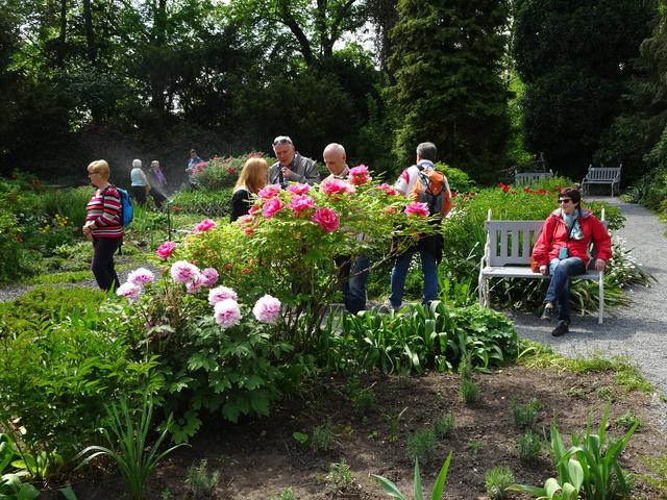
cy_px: 250
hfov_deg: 52.6
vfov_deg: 40.7
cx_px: 334
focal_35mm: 35
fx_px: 674
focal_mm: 5.98
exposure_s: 1/320
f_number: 4
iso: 80
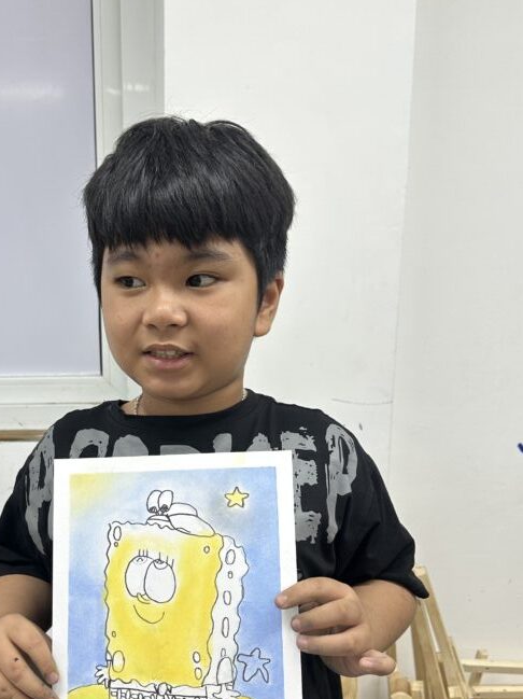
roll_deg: -0.4
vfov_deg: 49.8
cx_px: 154
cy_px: 425
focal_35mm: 37
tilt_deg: -11.7
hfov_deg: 38.0
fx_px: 746
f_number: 1.78
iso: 64
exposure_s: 1/157
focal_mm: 6.86
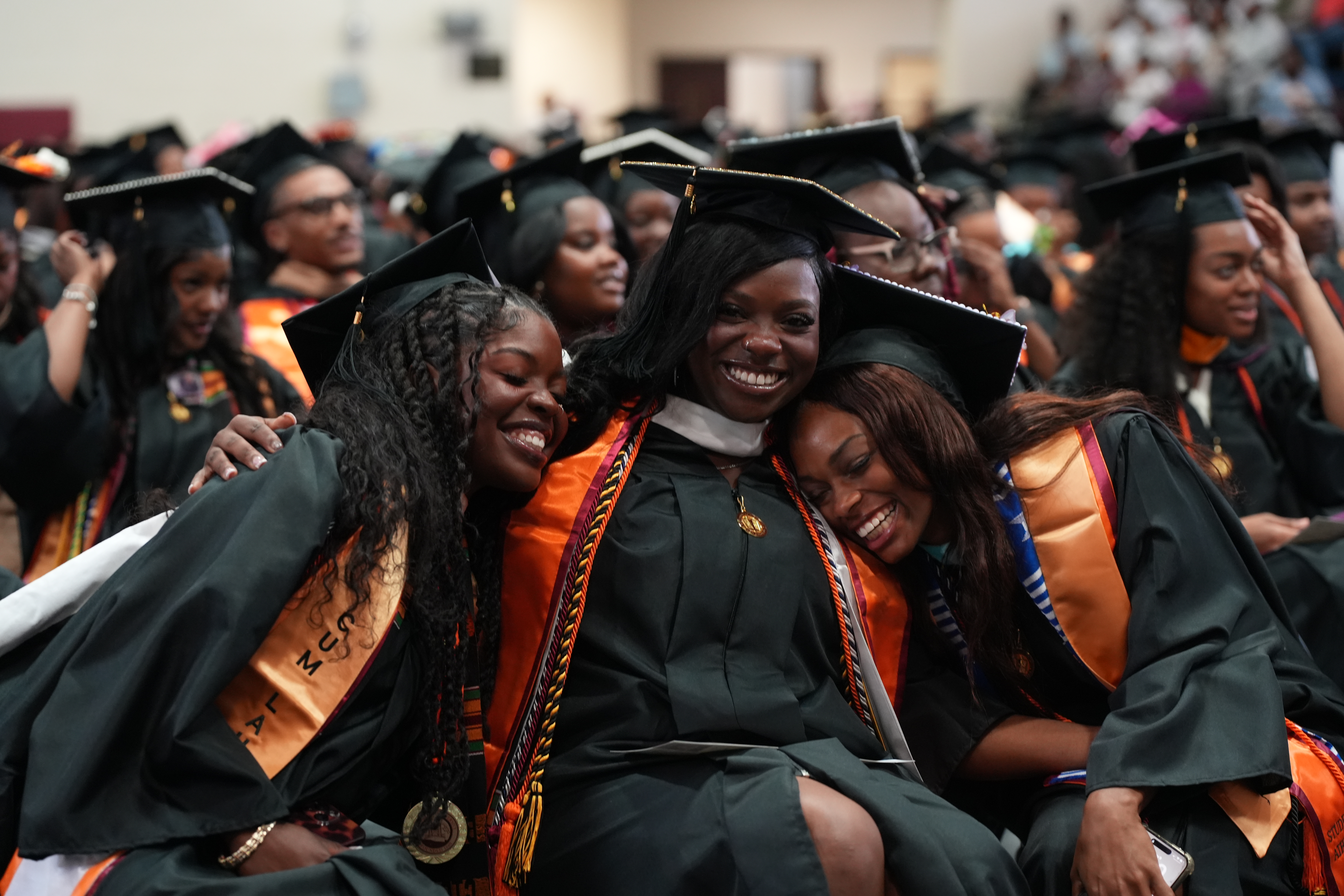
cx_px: 672
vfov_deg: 14.7
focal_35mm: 93
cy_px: 448
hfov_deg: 21.9
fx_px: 3472
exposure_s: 1/200
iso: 3200
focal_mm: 93
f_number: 3.2
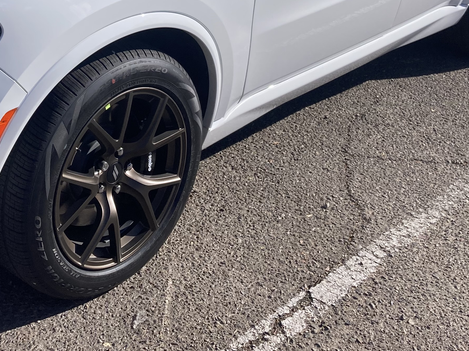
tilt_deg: -14.6
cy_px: -38
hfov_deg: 30.3
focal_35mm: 63
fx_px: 854
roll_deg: -4.4
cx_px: 123
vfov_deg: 22.0
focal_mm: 3.99
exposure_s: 1/2857
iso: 20
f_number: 1.8
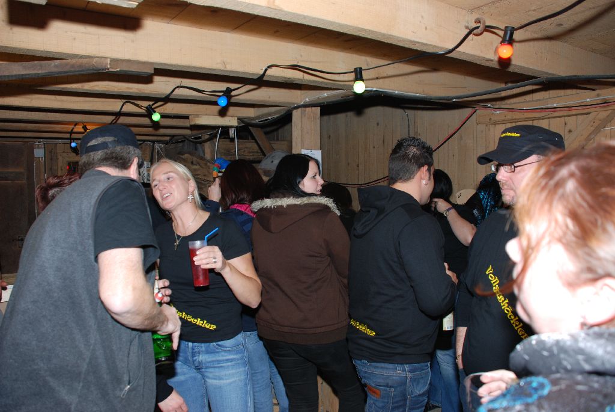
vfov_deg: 48.0
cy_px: 206
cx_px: 308
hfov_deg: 67.3
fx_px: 462
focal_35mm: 27
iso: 200
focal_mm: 18
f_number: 4
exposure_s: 1/60
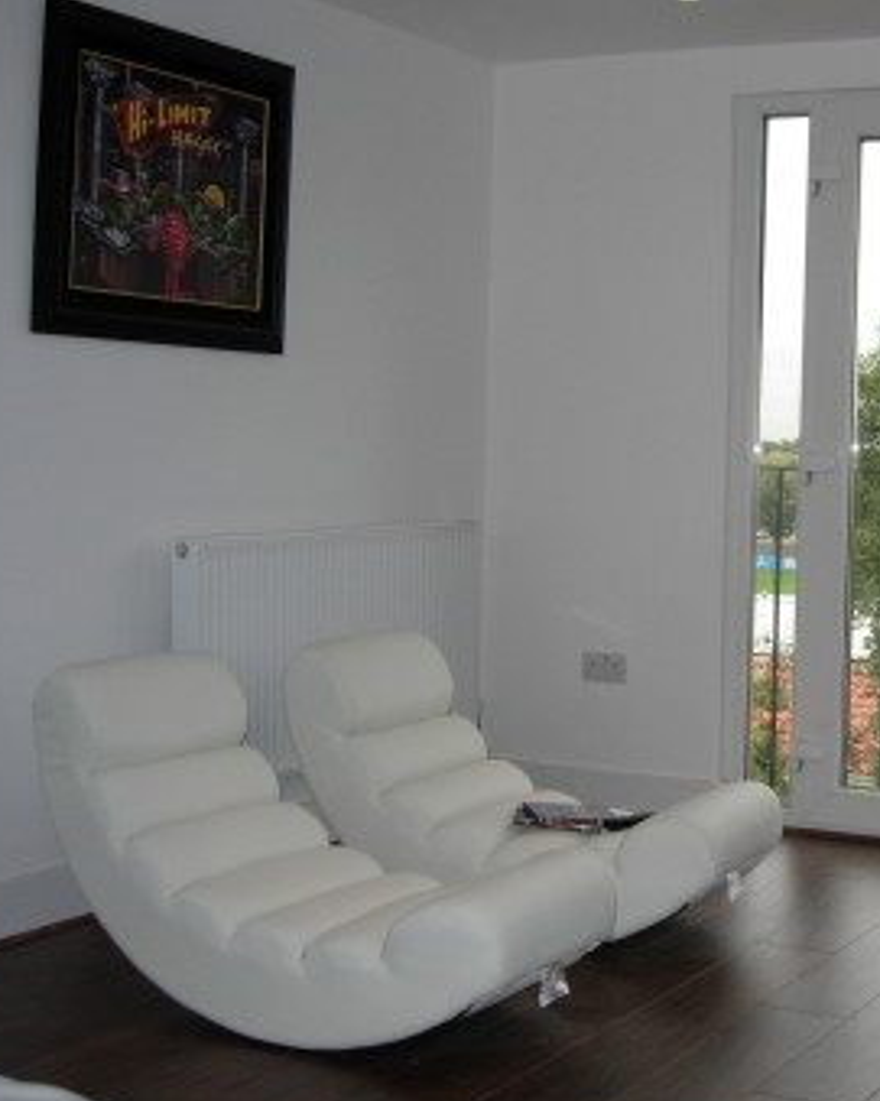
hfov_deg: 26.3
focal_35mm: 56
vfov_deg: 33.6
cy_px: 568
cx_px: 783
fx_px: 1824
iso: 79
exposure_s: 1/304
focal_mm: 7.8
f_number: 2.8
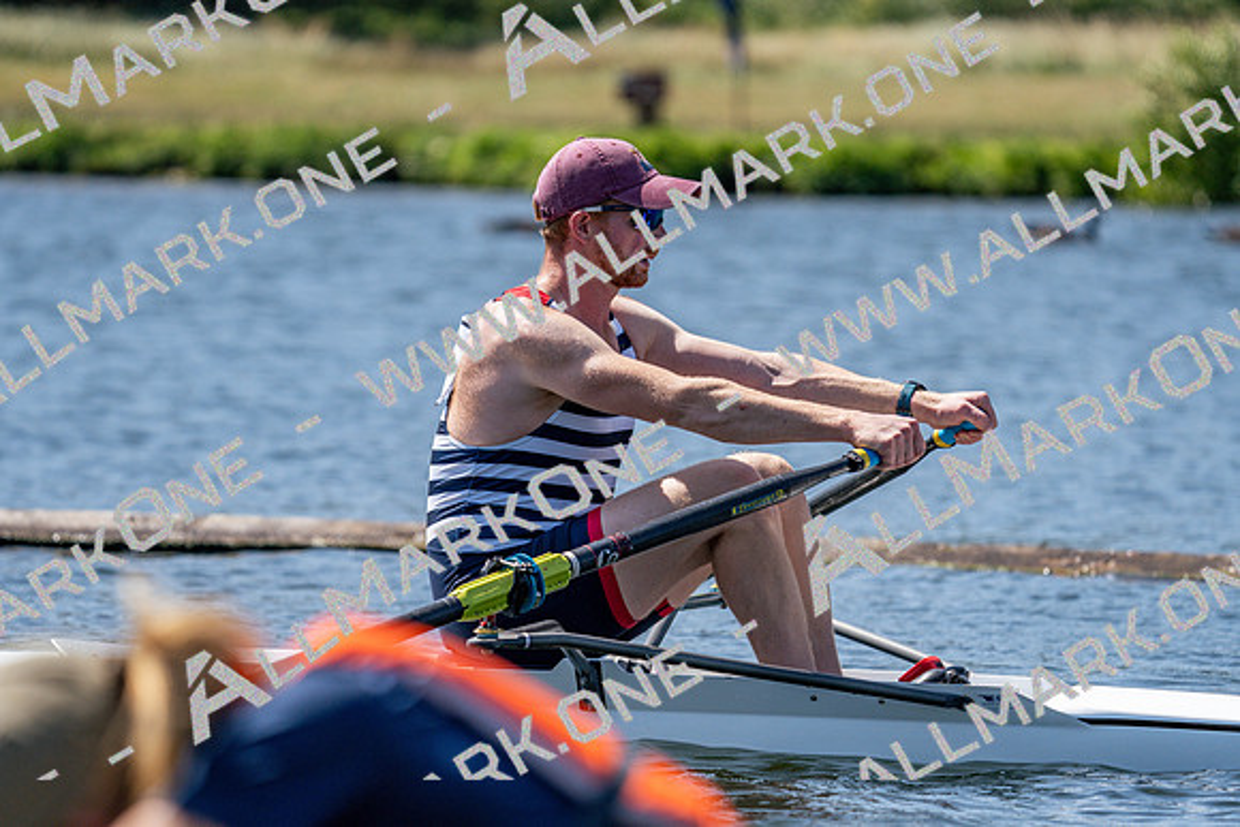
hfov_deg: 6.3
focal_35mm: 329
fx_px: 11334
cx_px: 620
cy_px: 414
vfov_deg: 4.2
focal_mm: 329
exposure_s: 1/2000
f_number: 6.3
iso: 320
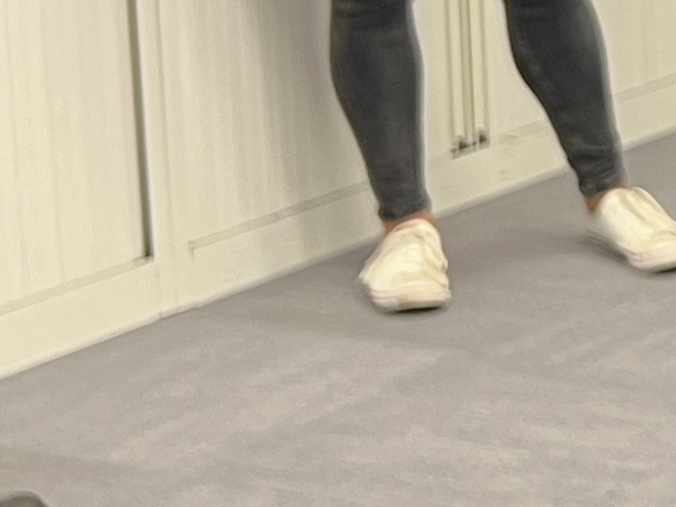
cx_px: 1511
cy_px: -305
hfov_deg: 10.6
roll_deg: +0.6
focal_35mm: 164
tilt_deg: -6.4
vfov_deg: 8.8
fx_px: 3202
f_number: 1.5
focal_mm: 5.7
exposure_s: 1/60
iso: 200
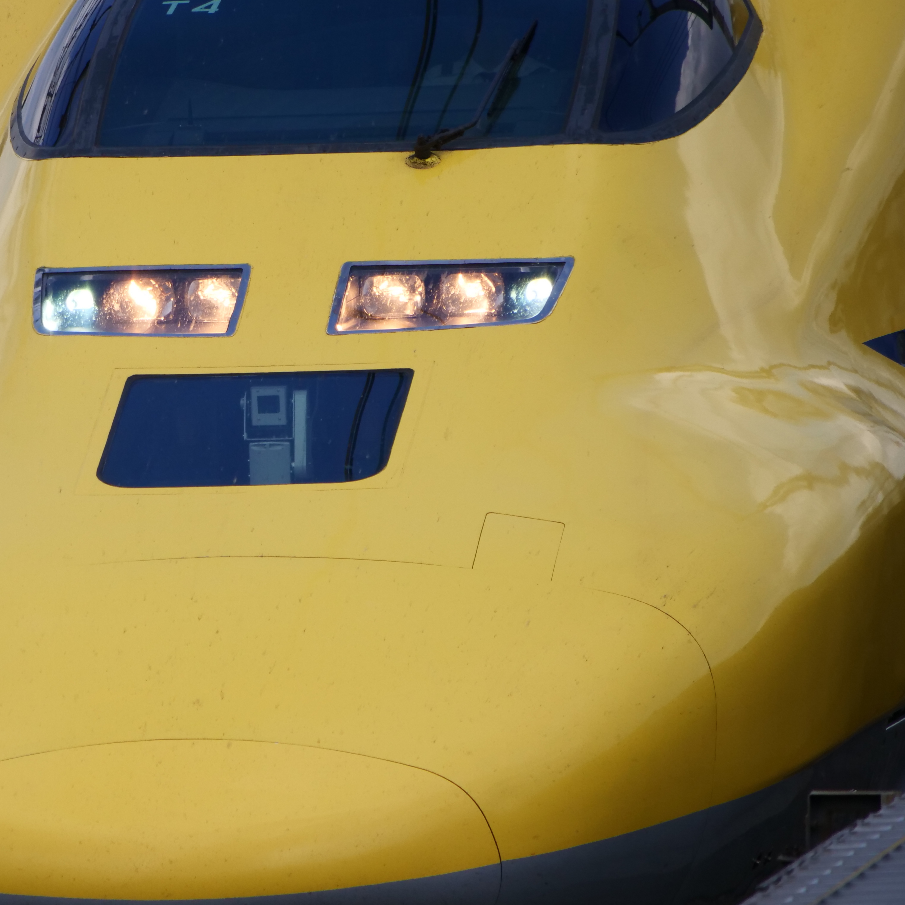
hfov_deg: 2.1
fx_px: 24461
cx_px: 164
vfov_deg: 2.1
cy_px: 393
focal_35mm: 827
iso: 400
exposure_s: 1/2500
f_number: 5.6
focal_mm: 258
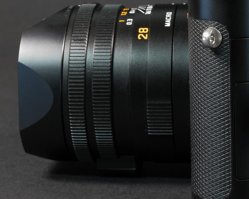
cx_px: 171
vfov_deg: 12.1
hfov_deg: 15.0
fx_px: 943
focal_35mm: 128
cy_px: 88
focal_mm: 90
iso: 800
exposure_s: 3
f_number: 22
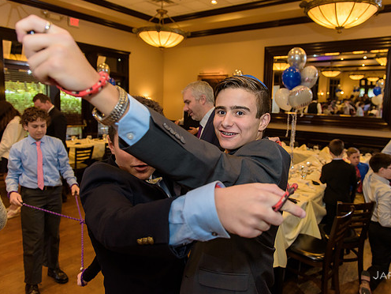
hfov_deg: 65.1
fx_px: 305
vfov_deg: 51.3
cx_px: 220
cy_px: 143
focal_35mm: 27
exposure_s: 1/125
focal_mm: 24
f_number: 3.2
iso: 1250
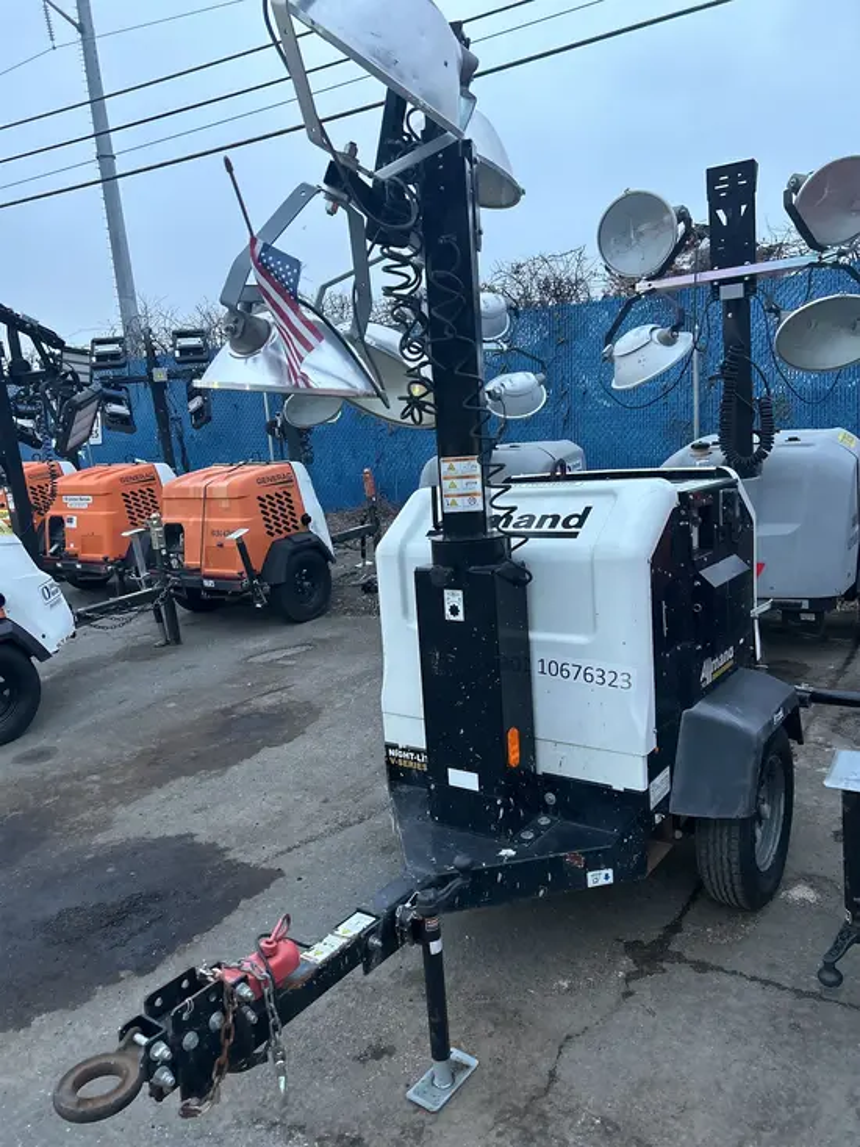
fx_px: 861
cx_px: 430
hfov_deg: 53.1
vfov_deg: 67.3
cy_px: 574
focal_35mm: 26
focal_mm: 5.7
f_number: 1.5
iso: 320
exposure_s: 1/60
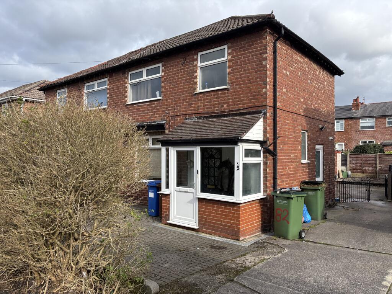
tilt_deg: +2.0
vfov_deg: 53.1
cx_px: 196
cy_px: 147
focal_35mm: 26
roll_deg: -1.4
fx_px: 294
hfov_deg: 67.3
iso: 50
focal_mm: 5.96
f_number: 1.6
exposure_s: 1/1418
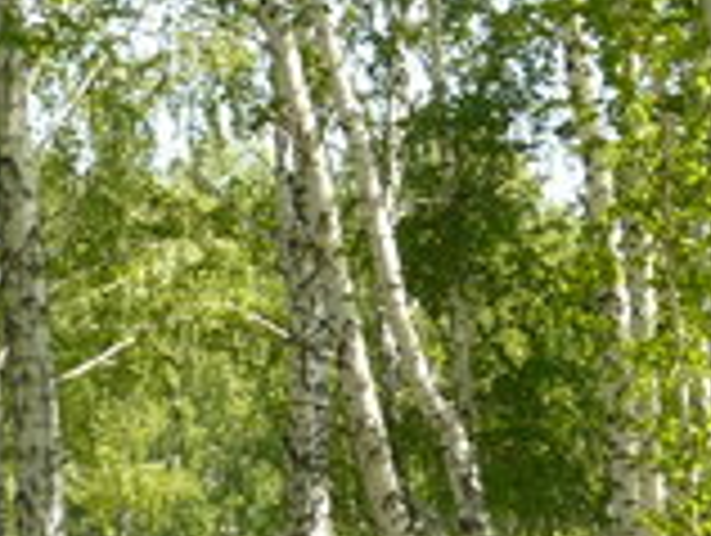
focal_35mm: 155
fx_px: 3188
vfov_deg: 9.4
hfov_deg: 12.7
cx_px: 364
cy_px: -191
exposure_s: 1/320
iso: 100
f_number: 2.8
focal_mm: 5.8
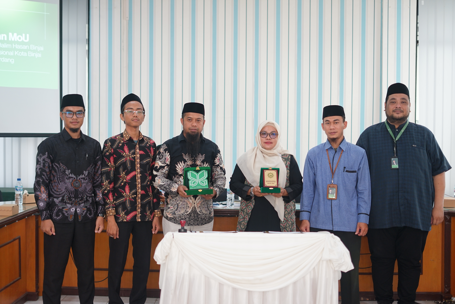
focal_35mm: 50
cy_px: 152
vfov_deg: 27.0
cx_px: 228
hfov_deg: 39.6
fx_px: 632
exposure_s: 1/160
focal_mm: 50
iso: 400
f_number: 2
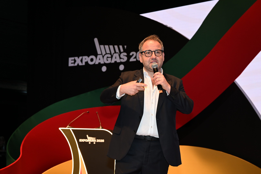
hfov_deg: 27.0
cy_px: 87
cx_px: 130
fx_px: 544
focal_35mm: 75
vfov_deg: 18.2
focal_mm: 75
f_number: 5.6
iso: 1250
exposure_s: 1/125
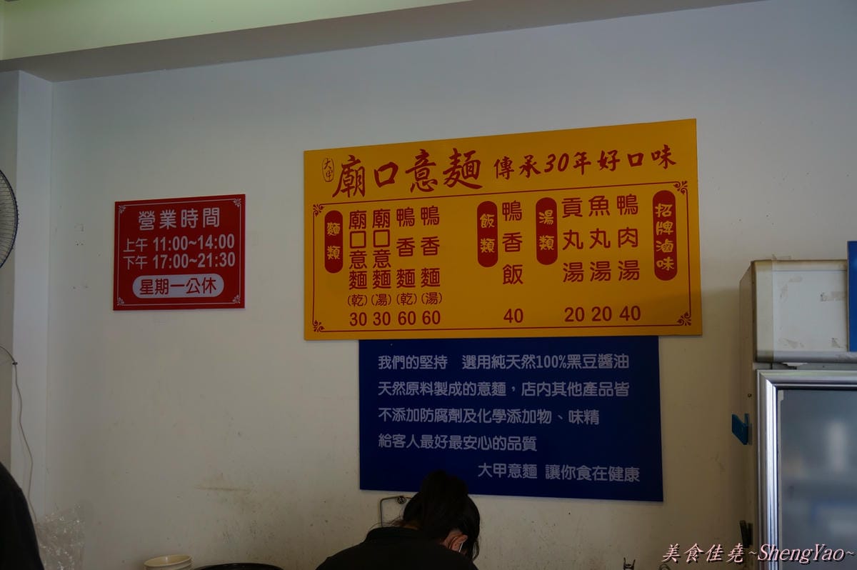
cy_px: 285
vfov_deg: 33.0
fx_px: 963
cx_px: 428
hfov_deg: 48.0
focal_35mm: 40
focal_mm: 27
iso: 125
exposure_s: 1/60
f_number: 4.5
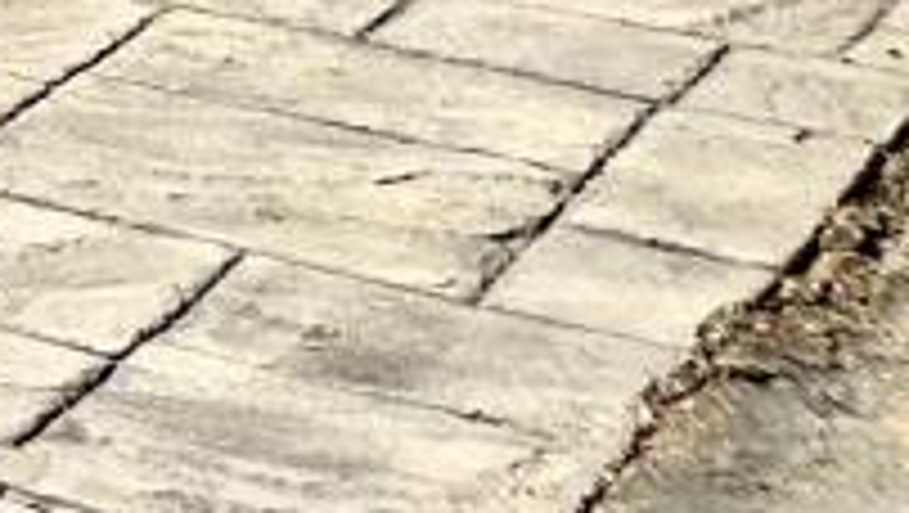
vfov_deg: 5.6
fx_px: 4680
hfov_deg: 8.0
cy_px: -1397
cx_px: -2448
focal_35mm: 194
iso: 80
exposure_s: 1/5848
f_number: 1.78
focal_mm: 6.86
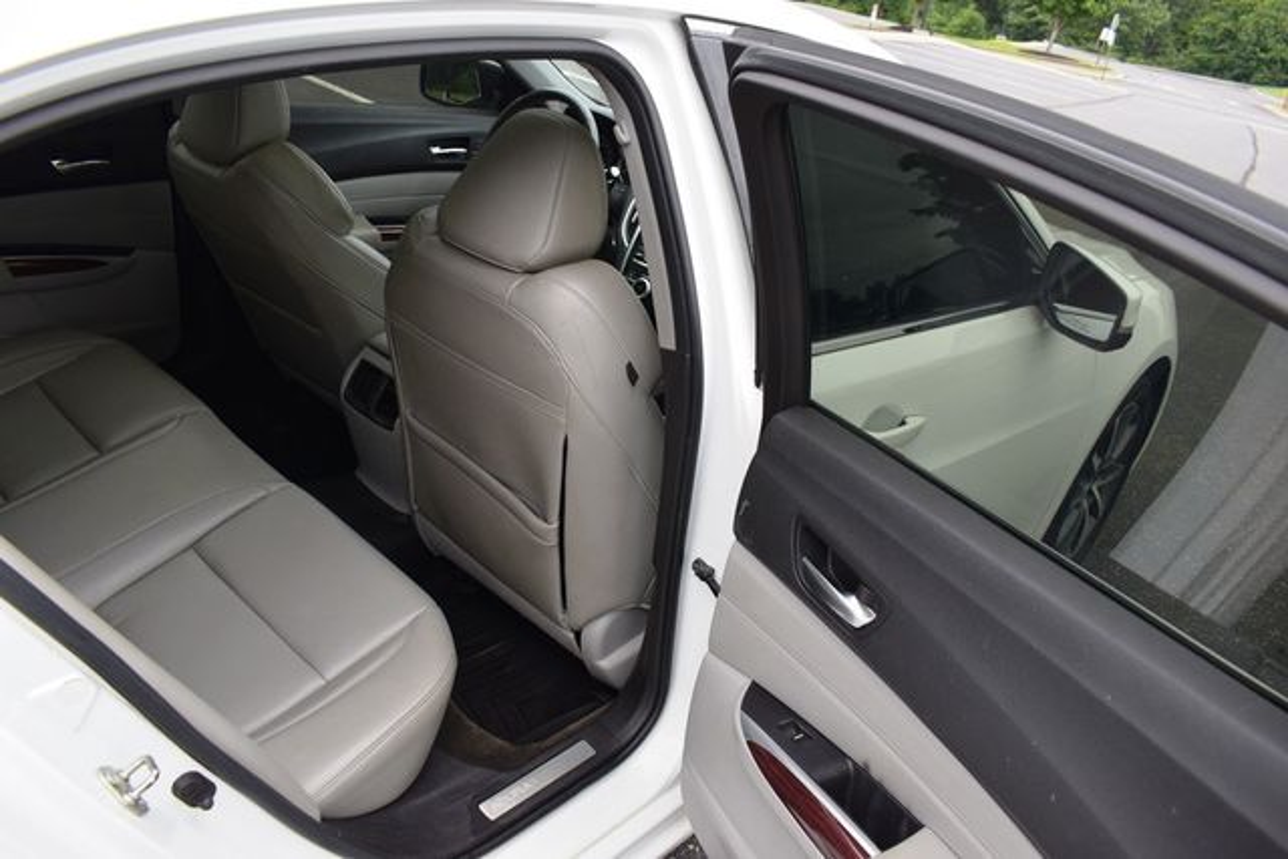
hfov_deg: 67.4
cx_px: 644
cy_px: 430
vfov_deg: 48.0
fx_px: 966
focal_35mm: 27
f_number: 5.6
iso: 200
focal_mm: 18
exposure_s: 1/250
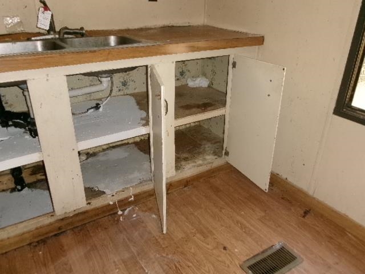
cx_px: 182
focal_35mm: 28
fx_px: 295
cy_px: 137
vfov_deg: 49.7
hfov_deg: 63.4
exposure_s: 1/34
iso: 200
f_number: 3.9
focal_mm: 5.1
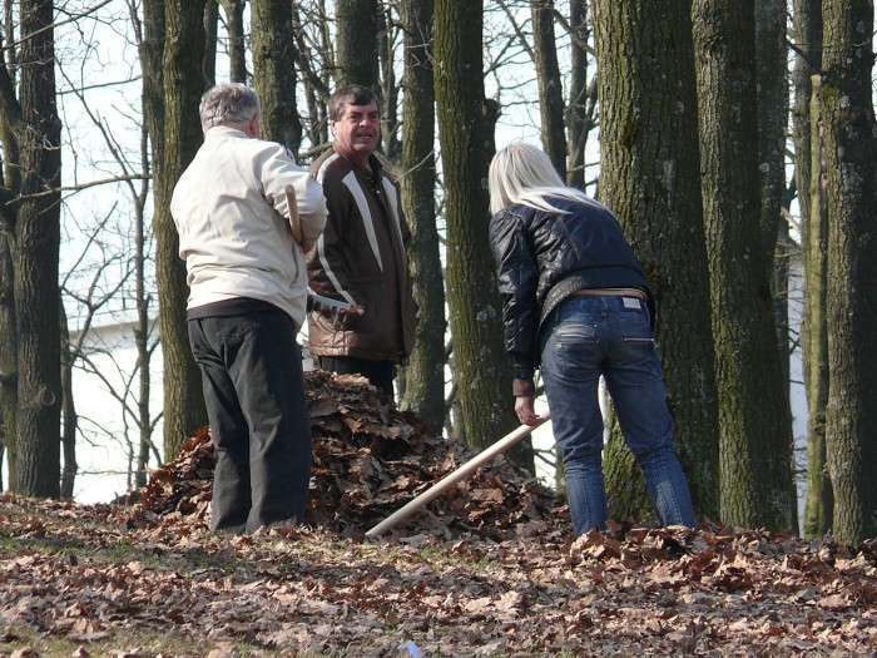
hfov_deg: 4.2
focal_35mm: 467
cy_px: 329
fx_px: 11831
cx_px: 438
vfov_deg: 3.2
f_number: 5
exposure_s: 1/250
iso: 100
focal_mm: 55.4
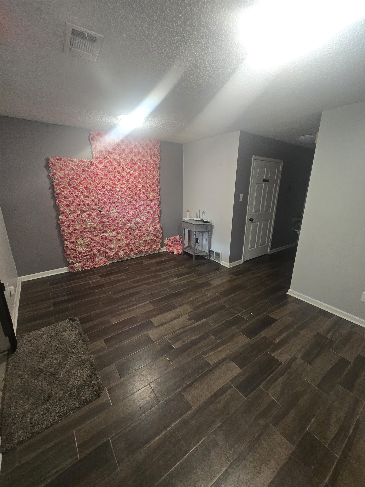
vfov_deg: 106.2
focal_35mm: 13
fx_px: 183
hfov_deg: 89.9
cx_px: 182
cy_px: 244
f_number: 2.2
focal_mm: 2.2
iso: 400
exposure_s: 1/60
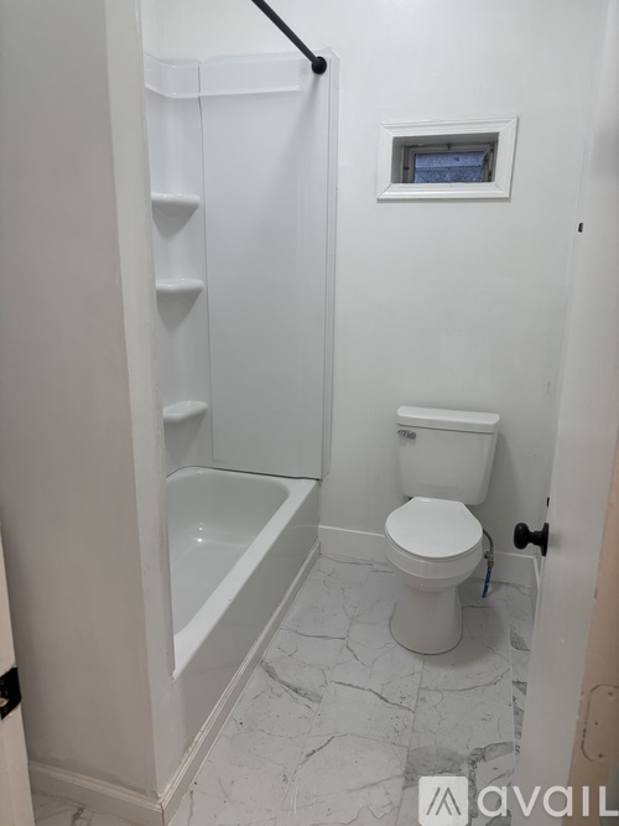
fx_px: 620
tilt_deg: -14.2
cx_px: 310
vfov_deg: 67.3
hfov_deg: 53.0
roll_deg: -1.5
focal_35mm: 26
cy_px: 413
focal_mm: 5.96
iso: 80
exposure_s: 1/120
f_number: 1.6
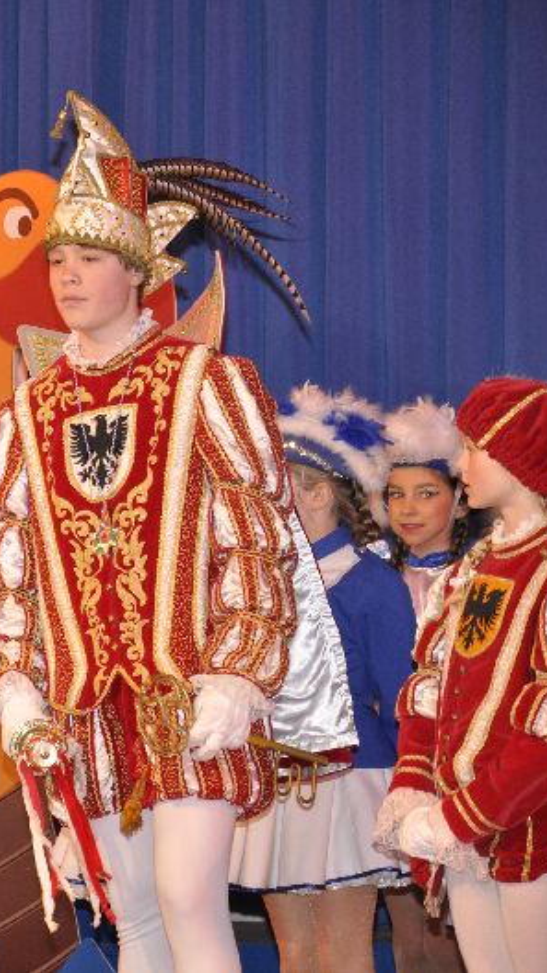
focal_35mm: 250
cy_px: 486
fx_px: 6441
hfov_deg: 4.8
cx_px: -166
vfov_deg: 8.6
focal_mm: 105
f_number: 5.6
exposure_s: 1/60
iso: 560
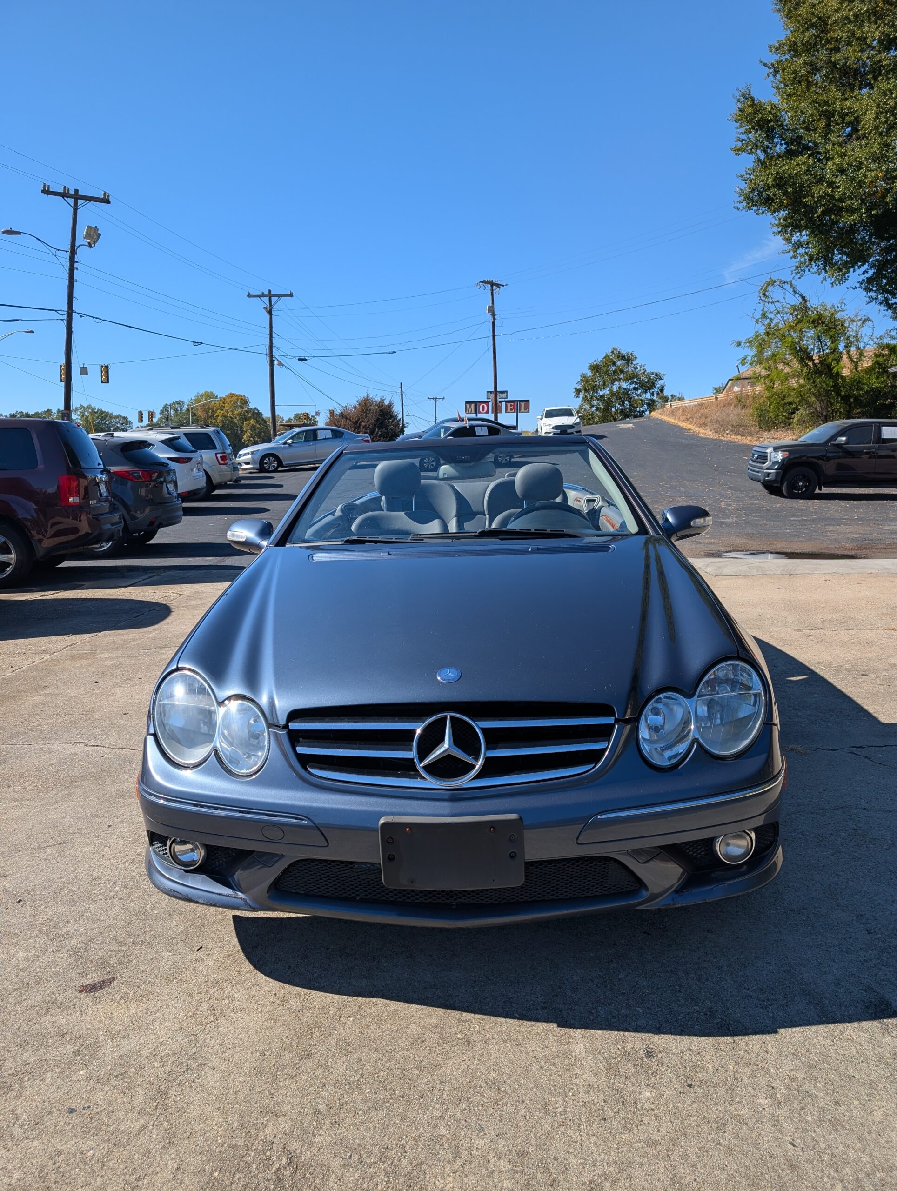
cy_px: 596
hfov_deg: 56.9
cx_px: 448
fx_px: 827
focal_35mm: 24
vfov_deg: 71.5
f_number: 1.68
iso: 21
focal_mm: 6.9
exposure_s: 1/929
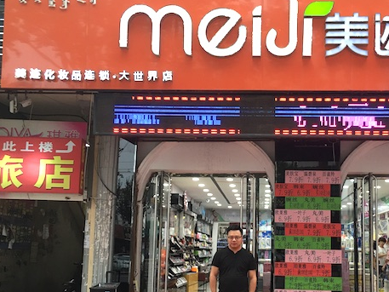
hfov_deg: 43.3
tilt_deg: +7.9
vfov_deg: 33.3
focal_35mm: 43
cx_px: 255
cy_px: 195
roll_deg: -1.5
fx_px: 483
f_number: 2.2
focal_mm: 4.15
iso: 40
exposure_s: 1/33
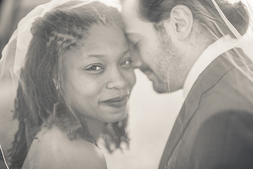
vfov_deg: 27.0
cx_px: 126
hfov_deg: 39.6
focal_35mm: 50
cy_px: 84
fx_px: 351
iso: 125
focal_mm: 50
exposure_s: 1/2000
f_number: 1.2
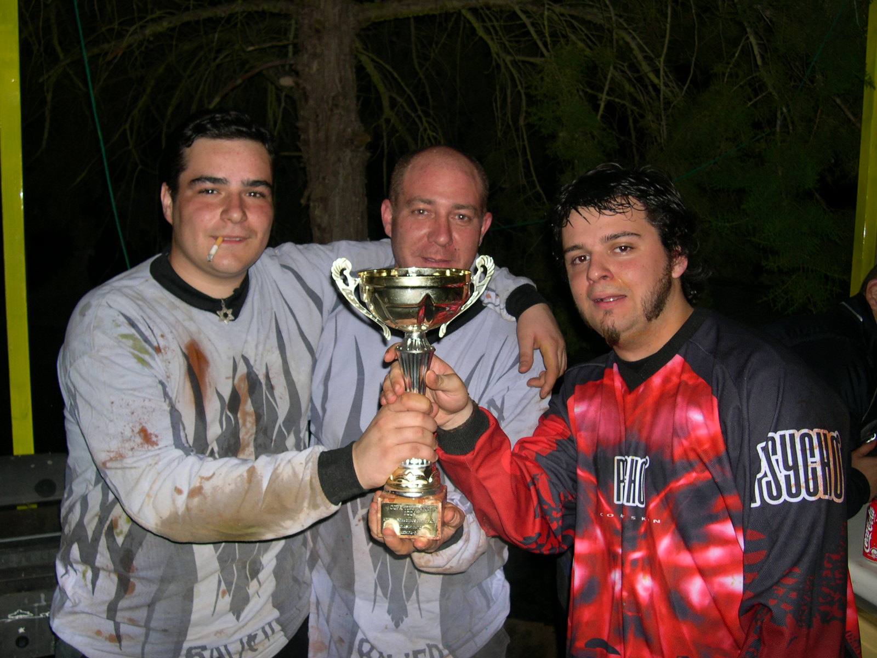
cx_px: 438
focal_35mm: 38
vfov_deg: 37.7
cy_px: 329
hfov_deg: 49.0
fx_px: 963
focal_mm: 8
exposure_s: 1/60
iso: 100
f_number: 2.8
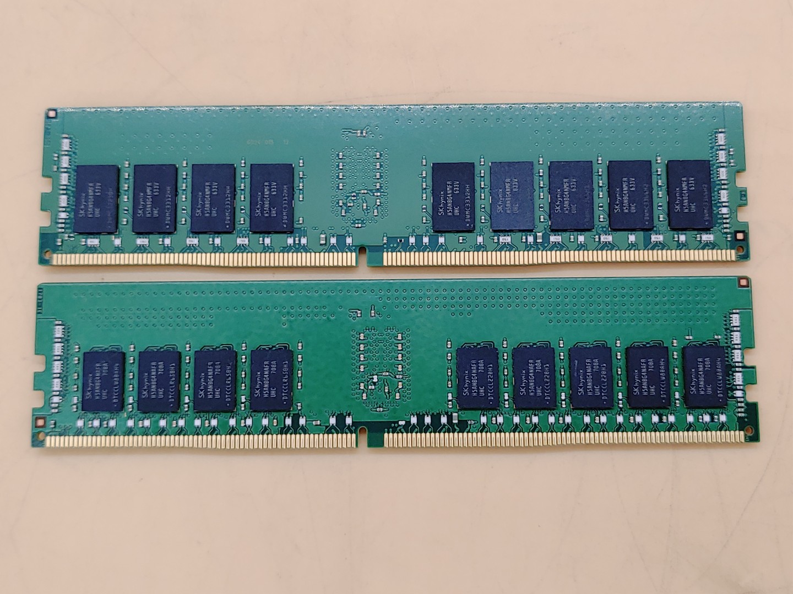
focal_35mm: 44
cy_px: 297
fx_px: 1008
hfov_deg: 42.9
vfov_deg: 32.9
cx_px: 396
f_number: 1.8
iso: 50
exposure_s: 1/116
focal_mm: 4.36
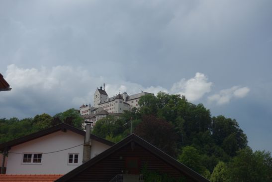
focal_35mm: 43
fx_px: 325
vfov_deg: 31.2
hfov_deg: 45.4
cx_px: 136
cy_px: 91
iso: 125
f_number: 5.6
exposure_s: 1/800
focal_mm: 16.01
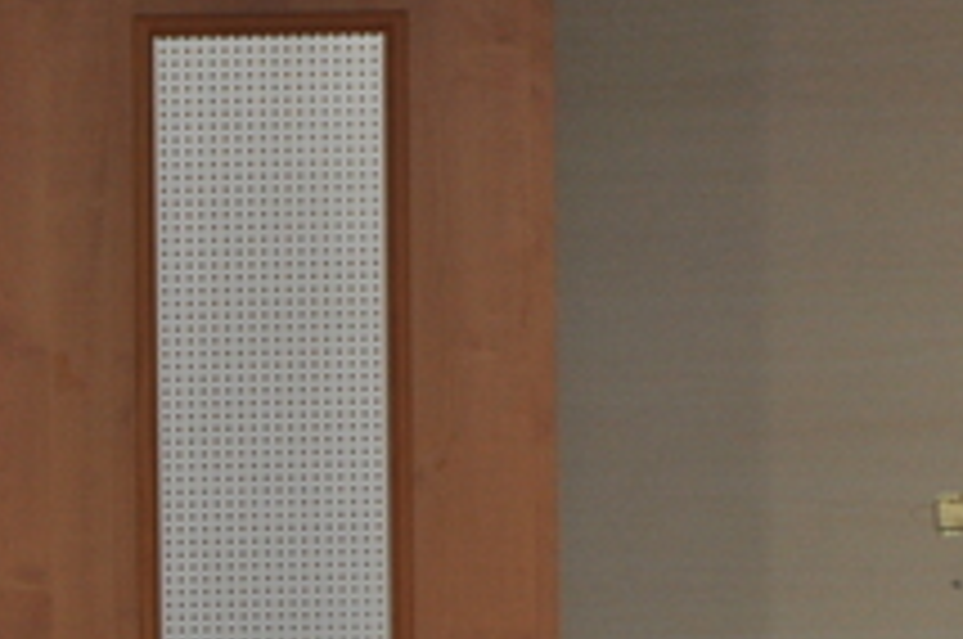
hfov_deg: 5.9
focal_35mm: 344
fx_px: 9188
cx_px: -418
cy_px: 668
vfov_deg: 4.0
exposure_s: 1/40
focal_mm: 70
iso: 400
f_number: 5.6
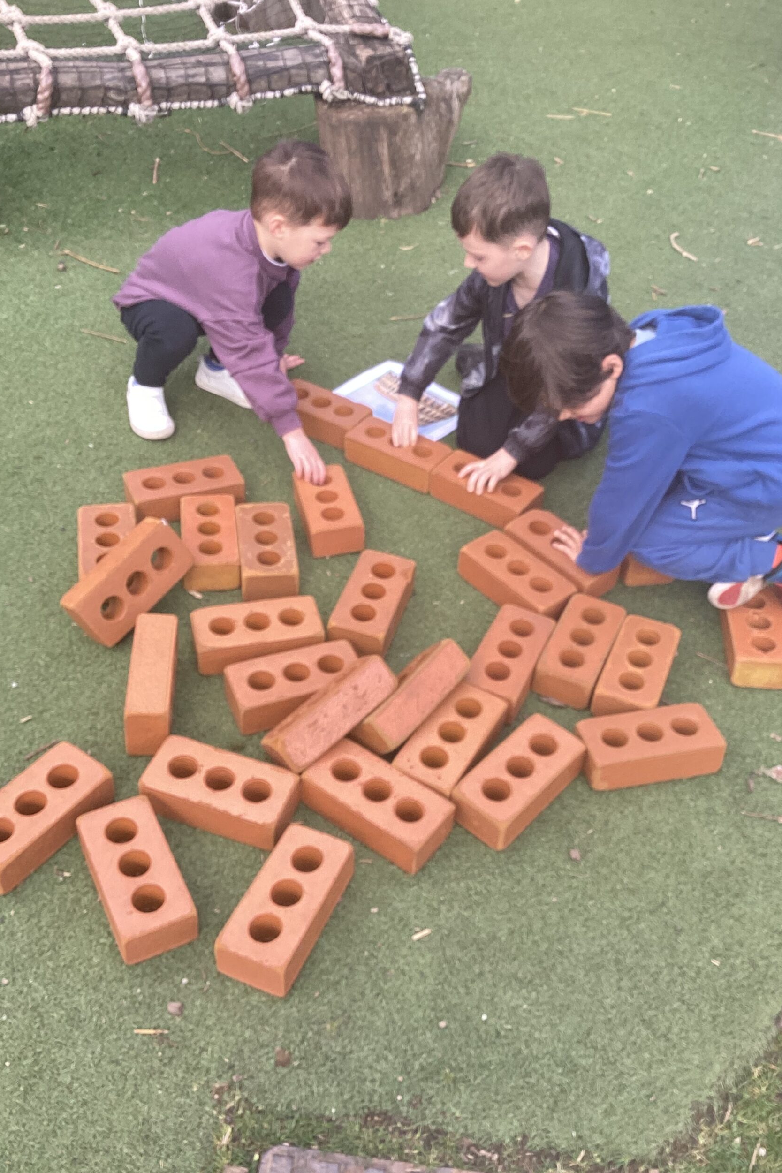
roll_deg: -7.6
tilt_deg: -39.0
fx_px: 1075
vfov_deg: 57.2
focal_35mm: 33
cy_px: 589
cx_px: 425
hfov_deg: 39.9
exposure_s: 1/186
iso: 25
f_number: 2.4
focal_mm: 3.3
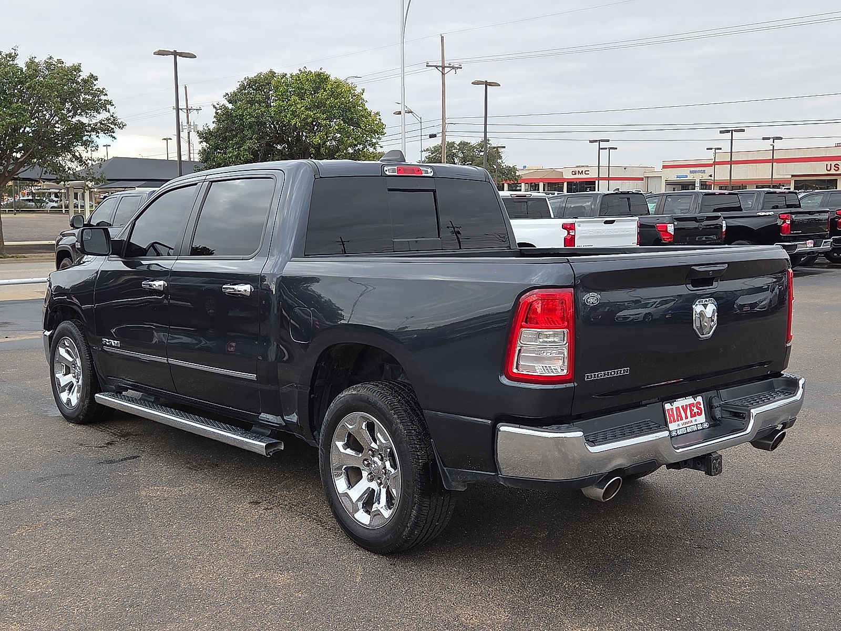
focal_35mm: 39
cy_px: 316
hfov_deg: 47.9
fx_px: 948
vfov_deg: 36.8
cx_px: 420
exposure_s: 1/1000
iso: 76
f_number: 1.8
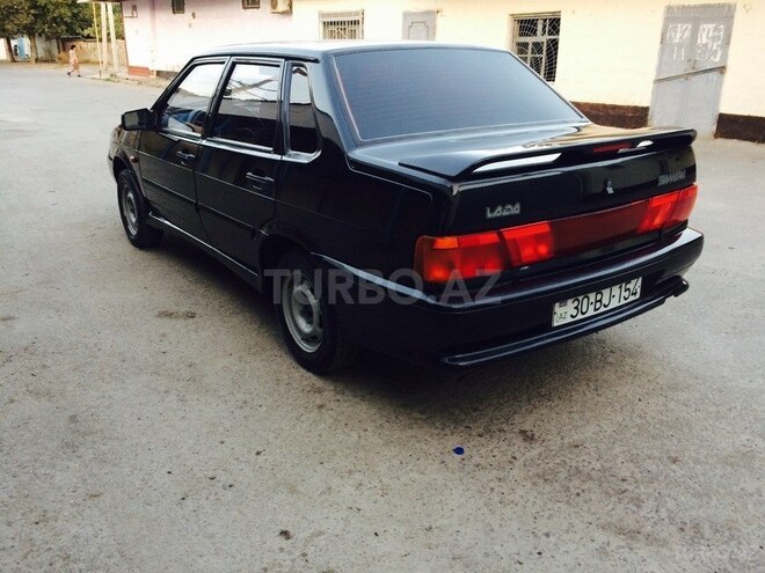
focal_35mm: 29
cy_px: 286
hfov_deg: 61.7
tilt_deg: -18.4
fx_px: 641
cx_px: 382
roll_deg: -1.4
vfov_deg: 48.2
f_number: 2.2
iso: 50
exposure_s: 1/33
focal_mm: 4.15
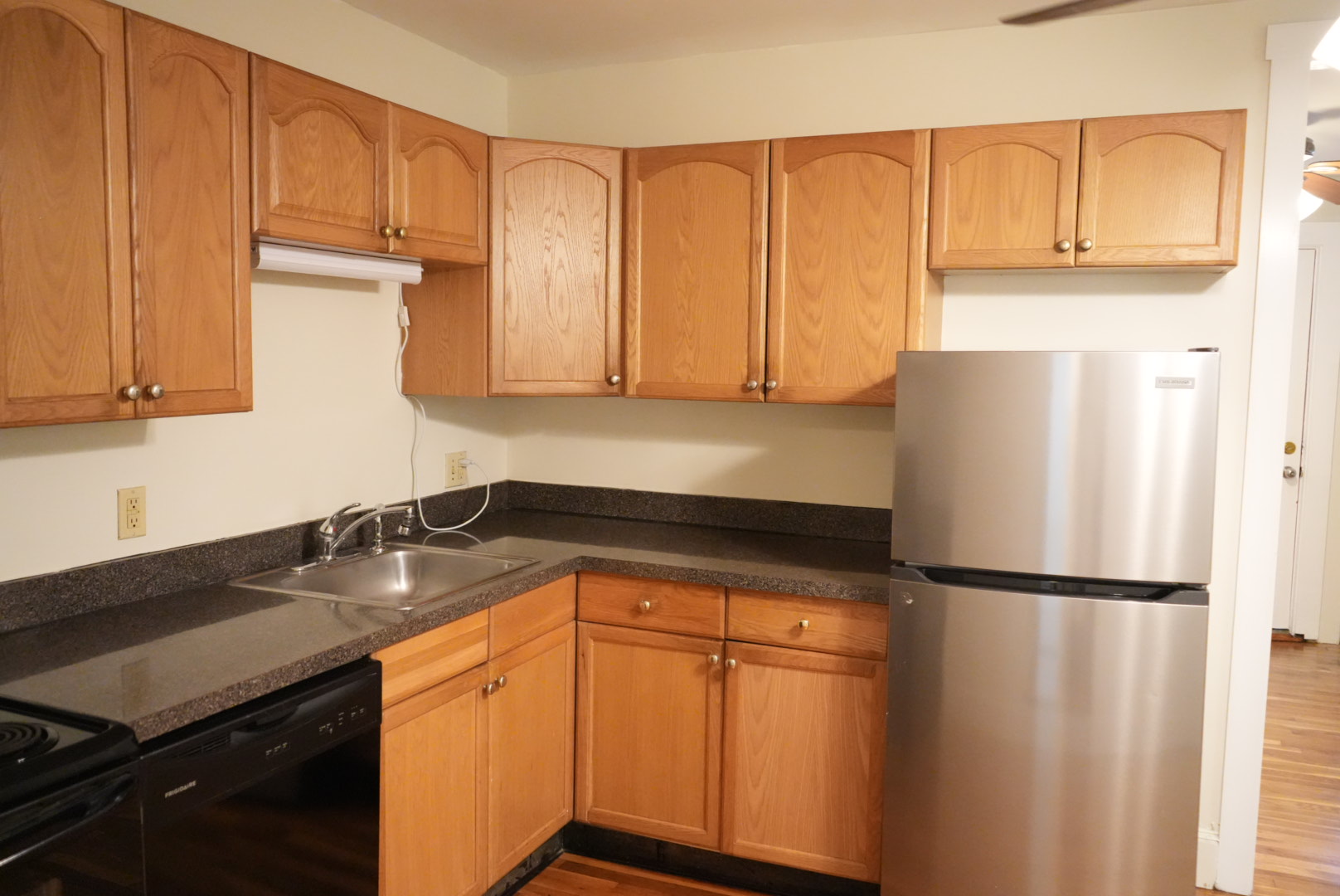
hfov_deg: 65.4
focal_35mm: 28
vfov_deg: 46.5
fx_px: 1043
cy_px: 448
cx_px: 670
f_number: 3.5
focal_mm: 28
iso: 12800
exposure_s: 1/250
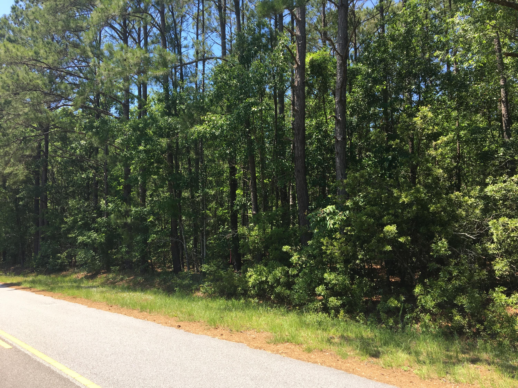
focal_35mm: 29
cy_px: 194
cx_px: 259
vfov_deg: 48.2
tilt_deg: +6.2
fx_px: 434
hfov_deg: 61.7
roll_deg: +1.6
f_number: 2.2
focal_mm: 4.15
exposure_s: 1/516
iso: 25
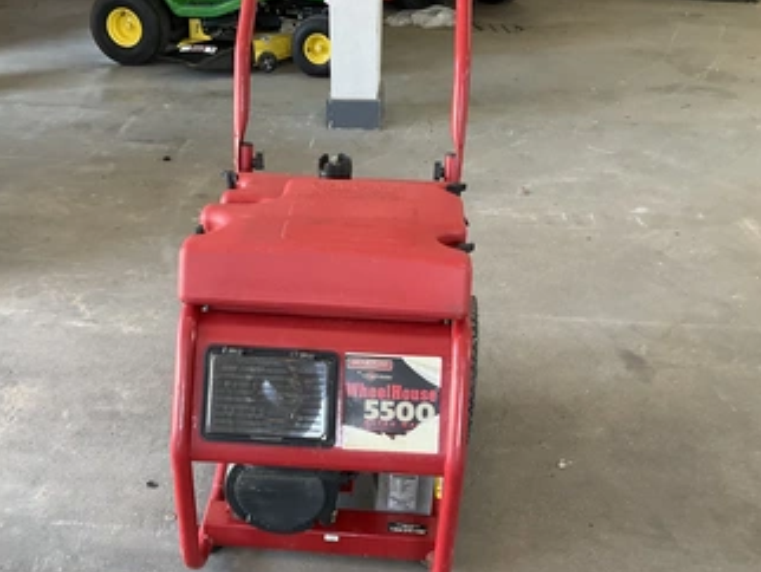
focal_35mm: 36
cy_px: 314
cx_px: 350
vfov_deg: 39.7
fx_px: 792
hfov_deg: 51.3
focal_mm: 3
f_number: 1.8
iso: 100
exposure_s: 1/60
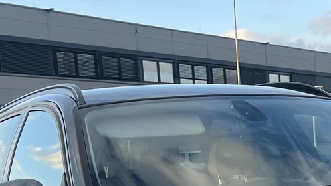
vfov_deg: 12.2
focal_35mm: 91
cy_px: 331
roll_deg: +2.5
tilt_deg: -10.3
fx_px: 799
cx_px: 296
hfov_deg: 22.8
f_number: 1.6
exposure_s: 1/320
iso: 50
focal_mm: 5.1
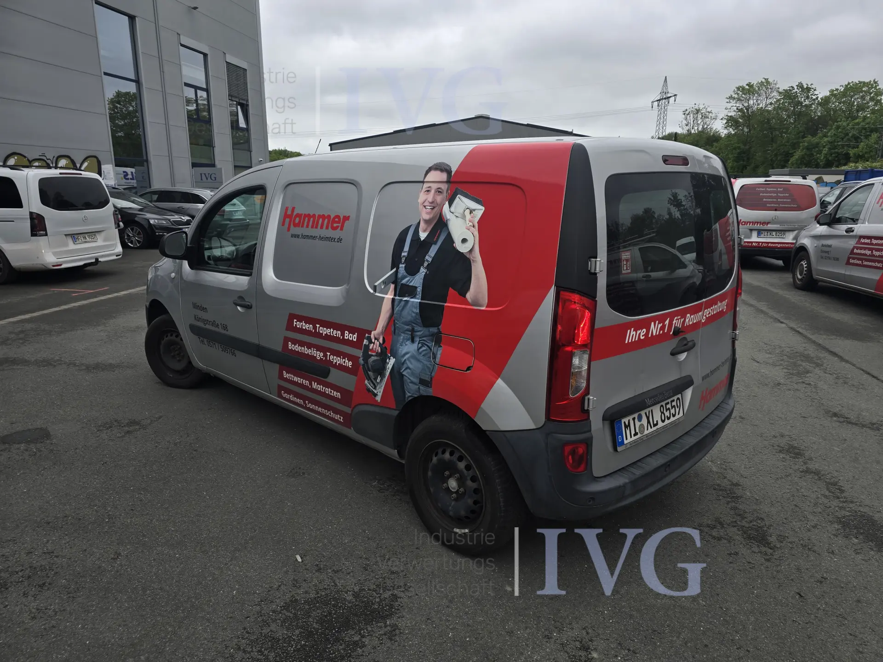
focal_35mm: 23
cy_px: 331
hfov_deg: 73.9
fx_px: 587
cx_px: 442
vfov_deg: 58.9
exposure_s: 1/180
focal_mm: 6.3
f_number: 1.7
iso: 12
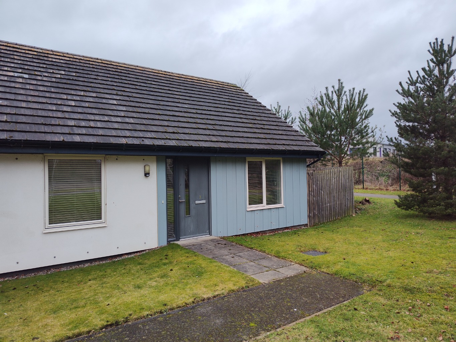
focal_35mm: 23
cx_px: 228
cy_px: 171
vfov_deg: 58.9
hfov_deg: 73.9
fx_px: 303
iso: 100
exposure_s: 1/436
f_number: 1.88
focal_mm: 5.56
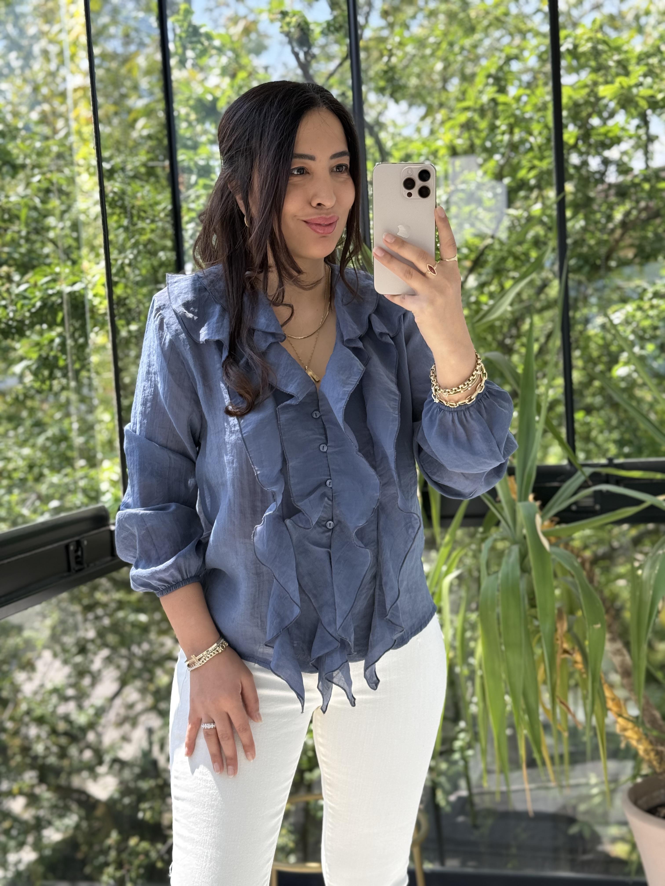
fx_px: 1229
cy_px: 443
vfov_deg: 39.7
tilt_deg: -18.8
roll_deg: +5.2
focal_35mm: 48
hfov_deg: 30.3
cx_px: 332
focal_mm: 6.76
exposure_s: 1/444
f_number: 1.78
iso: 100
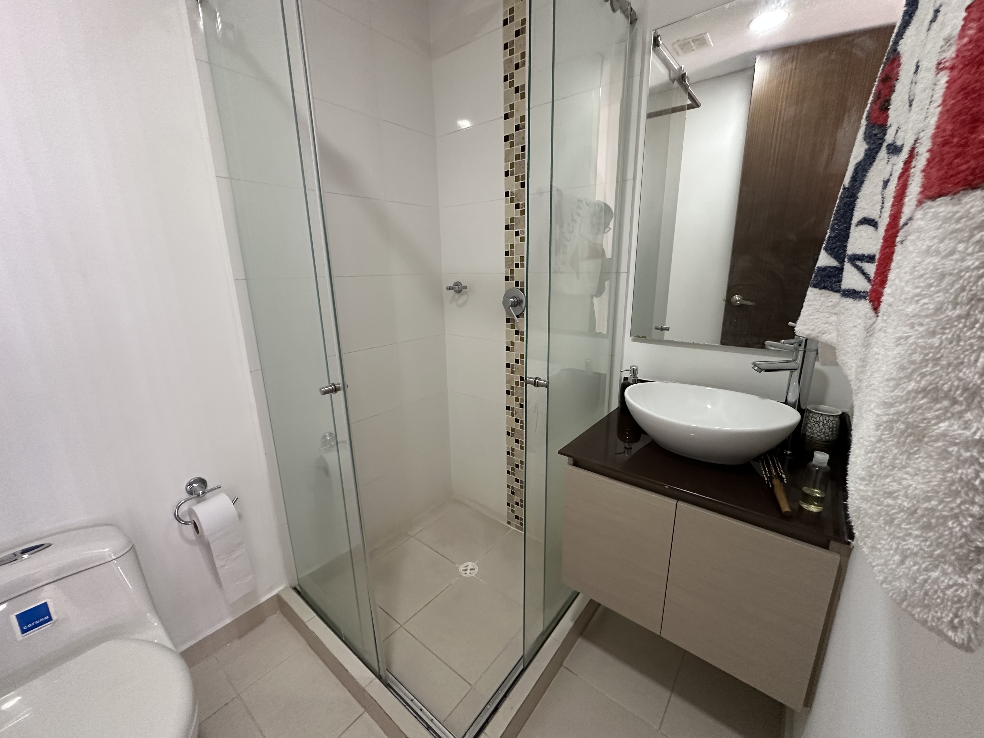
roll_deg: -0.1
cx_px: 492
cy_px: 369
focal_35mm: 14
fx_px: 398
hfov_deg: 102.1
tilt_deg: -14.2
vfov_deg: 85.7
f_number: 2.2
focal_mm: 2.22
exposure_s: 1/95
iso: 320
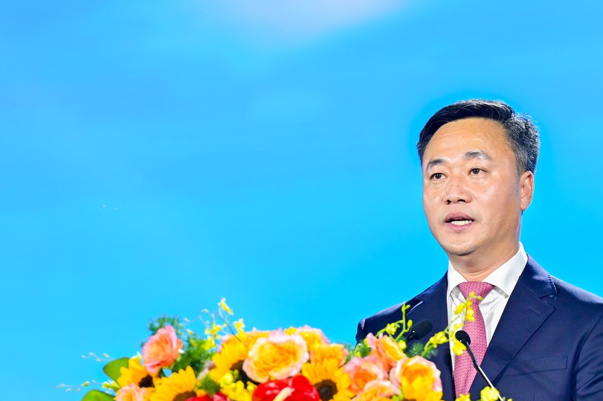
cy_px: 269
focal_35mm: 296
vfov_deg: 4.6
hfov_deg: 7.0
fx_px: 4953
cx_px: 313
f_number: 4
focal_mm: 200
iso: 1600
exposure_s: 1/400
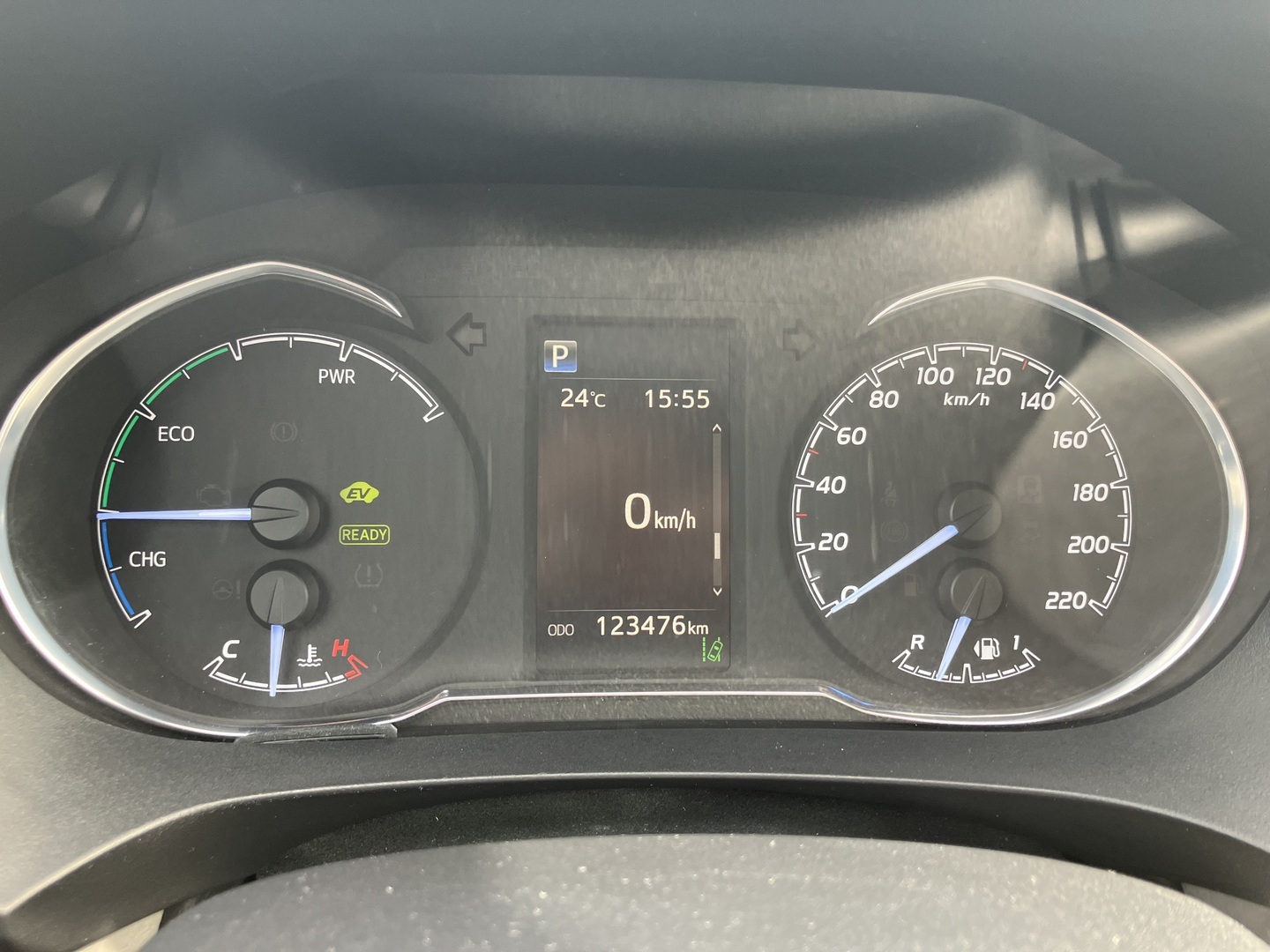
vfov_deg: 49.7
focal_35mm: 28
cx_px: 635
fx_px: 1027
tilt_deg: -23.3
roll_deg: -0.7
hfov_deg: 63.4
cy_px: 476
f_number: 1.8
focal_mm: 3.99
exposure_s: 1/105
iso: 80
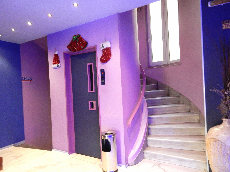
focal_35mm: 25
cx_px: 115
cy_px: 86
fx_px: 166
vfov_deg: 54.9
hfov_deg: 69.4
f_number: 3.2
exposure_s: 1/30
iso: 1000
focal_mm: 4.5
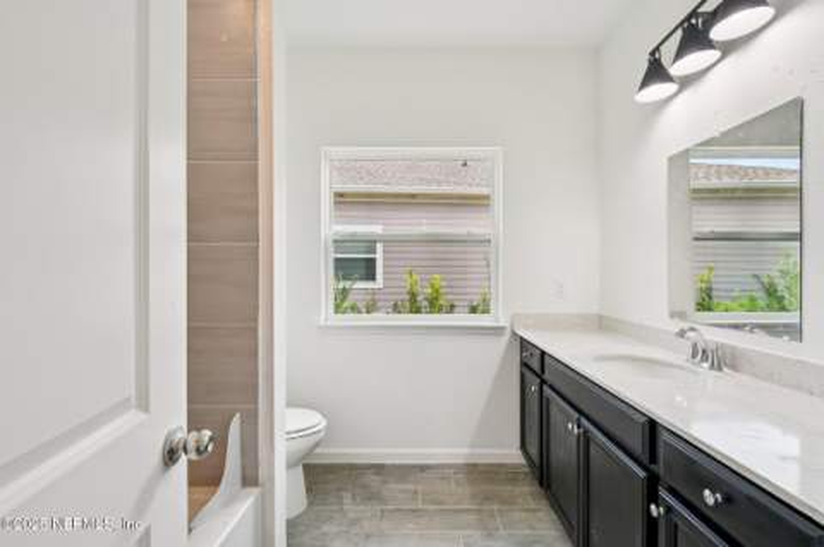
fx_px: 343
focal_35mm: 15
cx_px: 412
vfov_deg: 77.2
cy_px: 274
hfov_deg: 100.4
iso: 400
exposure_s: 1/60
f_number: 8
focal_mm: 10
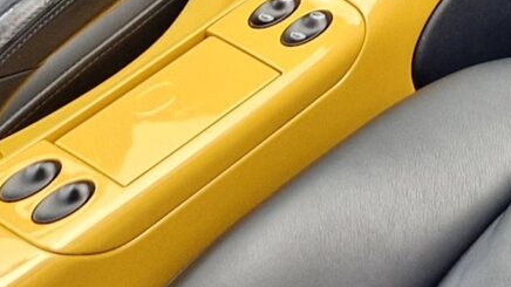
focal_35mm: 147
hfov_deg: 14.3
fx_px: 1991
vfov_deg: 8.1
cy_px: -77
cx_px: 544
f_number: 1.8
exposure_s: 1/180
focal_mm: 5.4
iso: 80
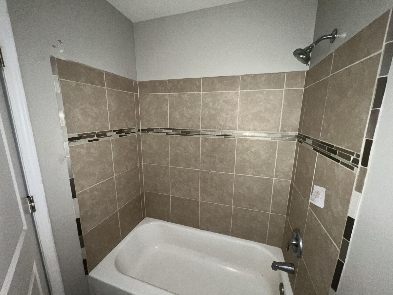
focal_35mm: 13
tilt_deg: -12.0
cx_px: 196
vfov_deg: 89.9
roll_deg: -0.4
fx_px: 148
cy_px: 148
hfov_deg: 106.2
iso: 125
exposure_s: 1/34
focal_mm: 1.57
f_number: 1.8
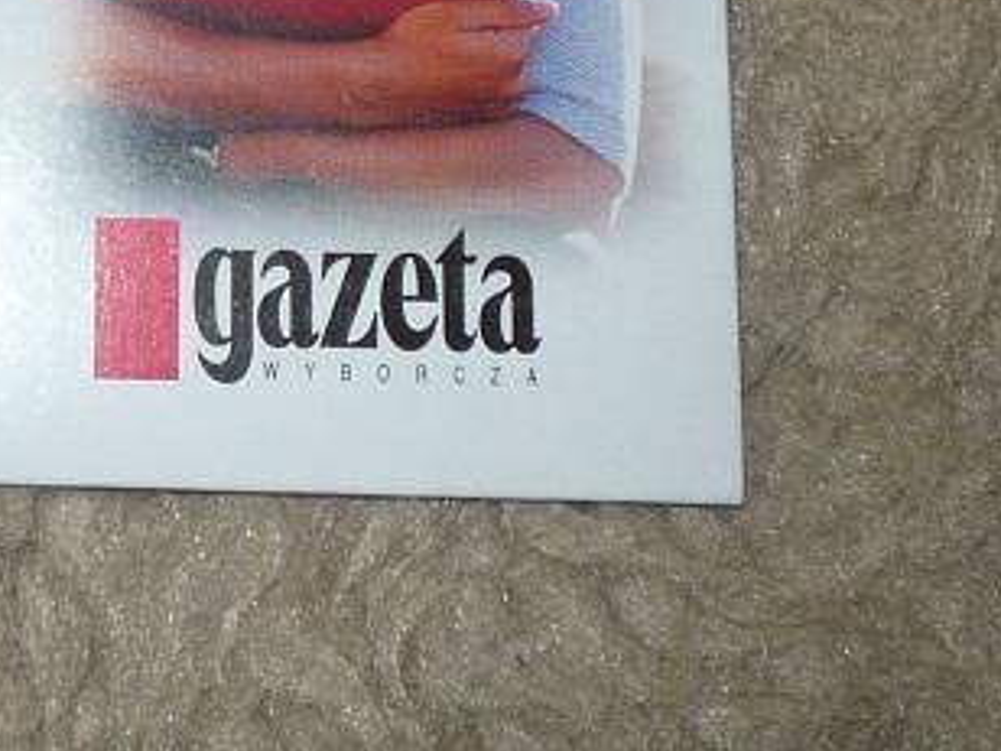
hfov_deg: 17.9
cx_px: -221
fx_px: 3007
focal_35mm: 104
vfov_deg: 13.6
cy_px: -286
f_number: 3.3
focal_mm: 5.2
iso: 100
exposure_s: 1/30
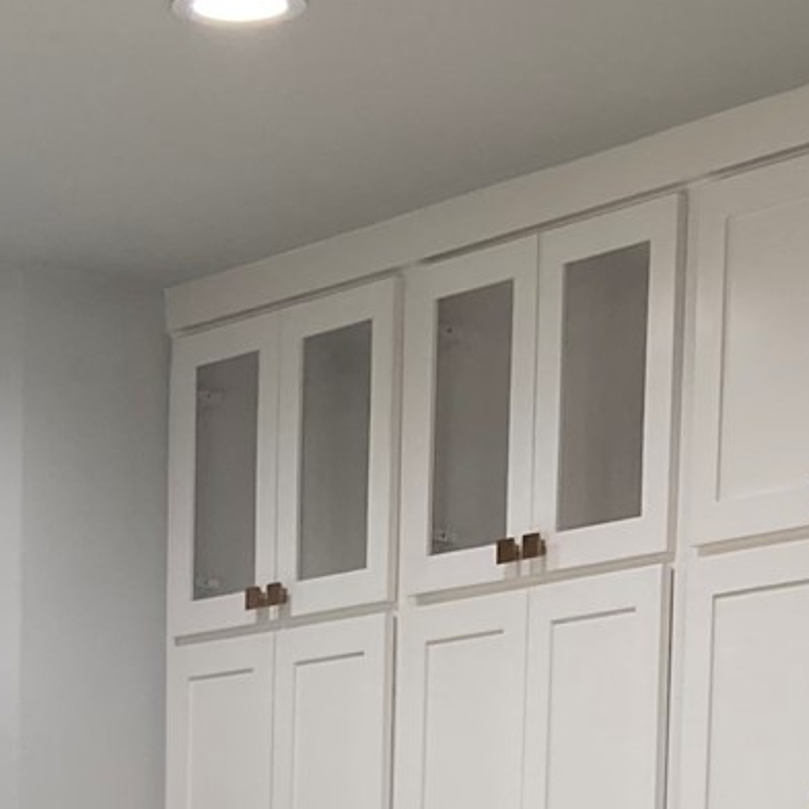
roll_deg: -1.4
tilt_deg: -4.7
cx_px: 276
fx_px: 3411
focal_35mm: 129
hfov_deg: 13.5
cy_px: 1375
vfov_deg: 12.5
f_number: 1.8
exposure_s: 1/60
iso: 50
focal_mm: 3.99
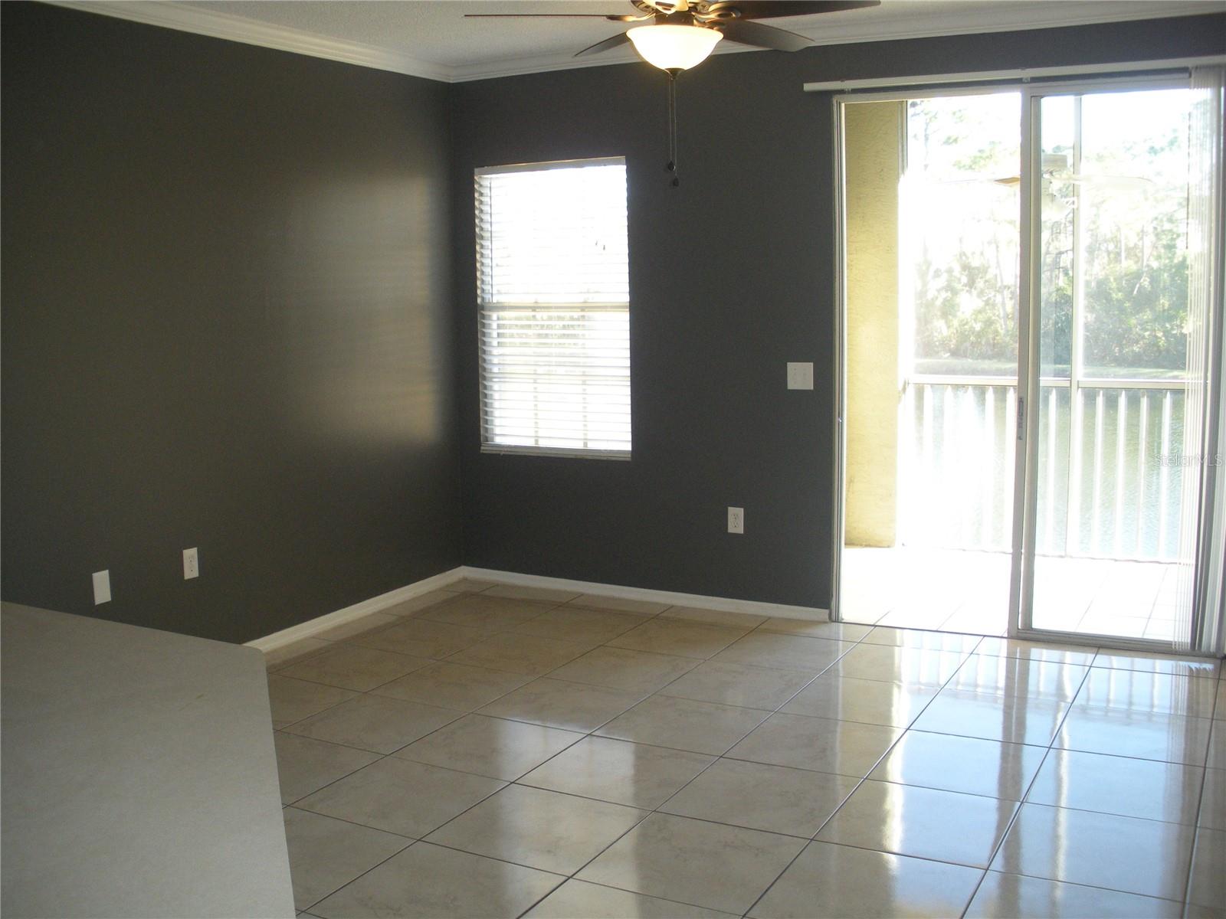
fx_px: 1275
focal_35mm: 36
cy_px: 460
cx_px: 613
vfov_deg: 39.7
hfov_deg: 51.4
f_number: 3.5
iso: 176
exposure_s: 1/39.3
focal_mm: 6.3
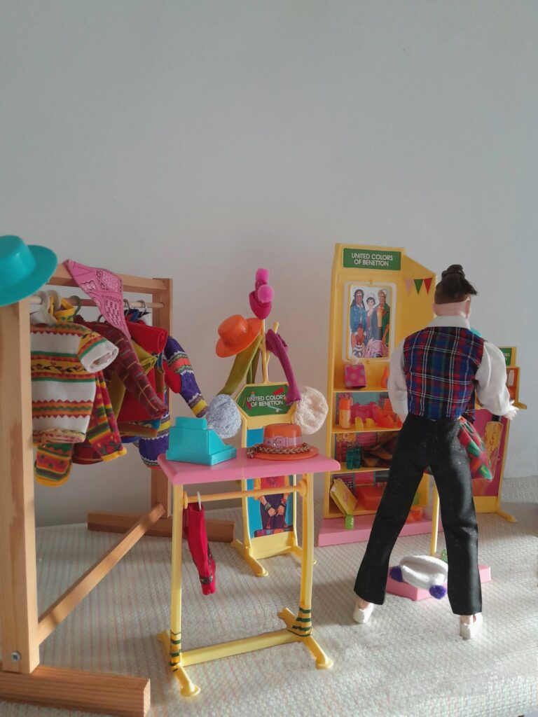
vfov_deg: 67.3
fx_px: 539
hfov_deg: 53.1
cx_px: 269
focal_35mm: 26
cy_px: 358
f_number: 1.8
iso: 320
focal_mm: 3.98
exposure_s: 1/60
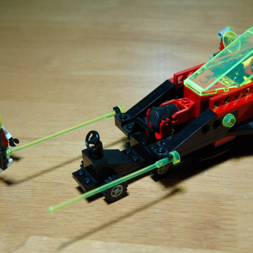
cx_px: 125
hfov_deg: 27.7
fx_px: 513
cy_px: 126
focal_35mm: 62
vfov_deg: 27.7
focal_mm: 32
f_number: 4.5
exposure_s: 1/30
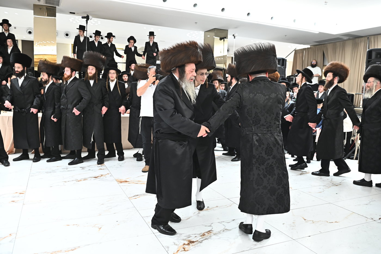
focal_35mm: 29
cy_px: 127
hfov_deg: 63.7
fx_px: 307
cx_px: 190
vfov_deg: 45.0
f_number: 4
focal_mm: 29
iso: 2000
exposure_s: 1/200
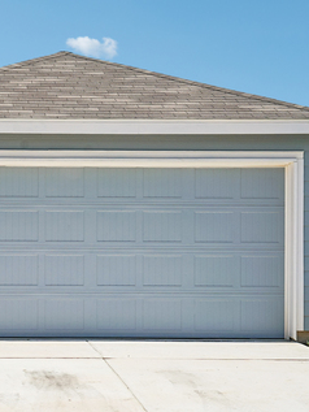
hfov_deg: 20.9
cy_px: 257
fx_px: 809
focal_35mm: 68
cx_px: 1
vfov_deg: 28.4
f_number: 8
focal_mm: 35
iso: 200
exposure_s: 1/1250
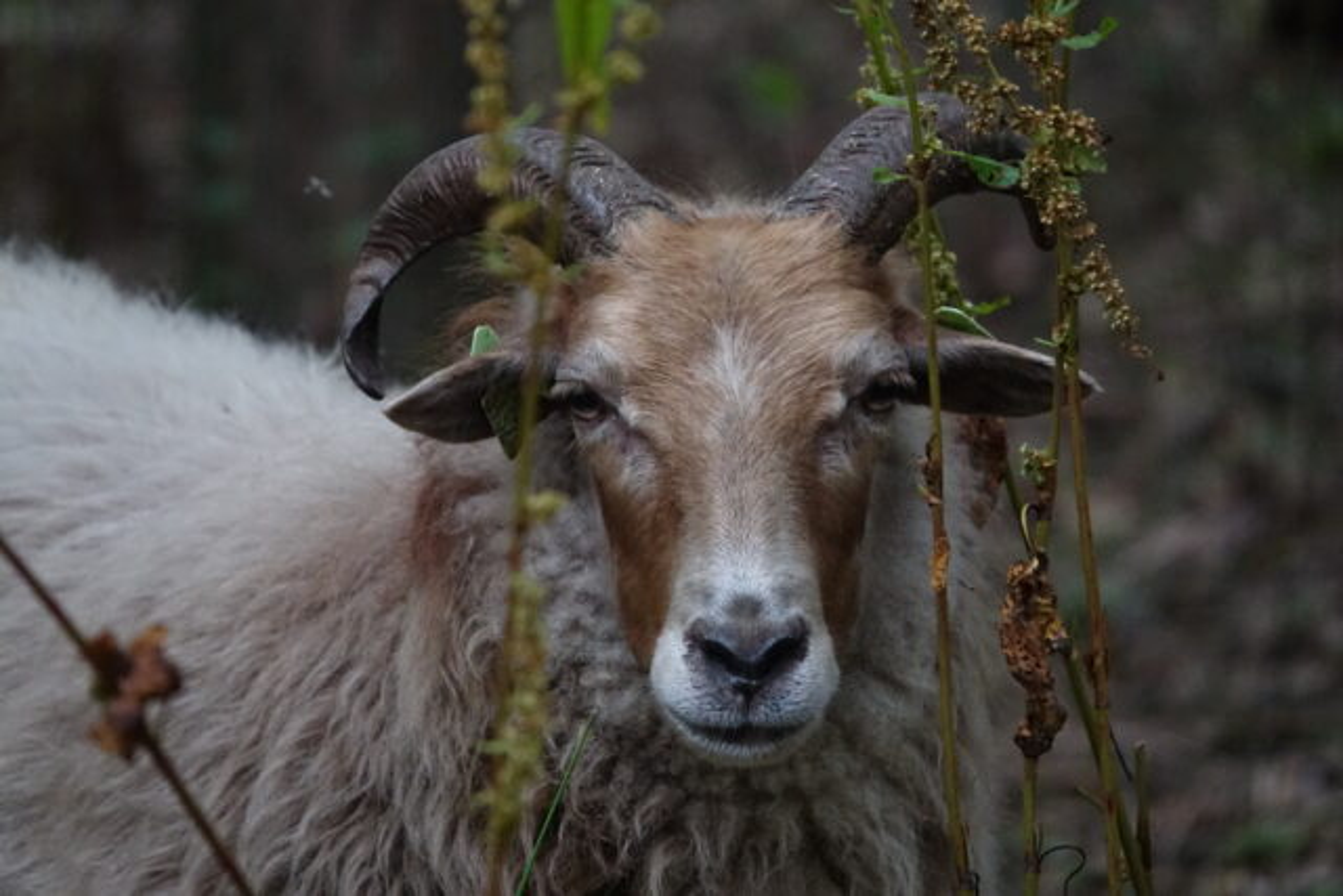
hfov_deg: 4.6
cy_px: 448
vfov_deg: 3.1
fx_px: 16678
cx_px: 672
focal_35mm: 447
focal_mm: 163.85
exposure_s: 1/1000
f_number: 4
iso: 2500
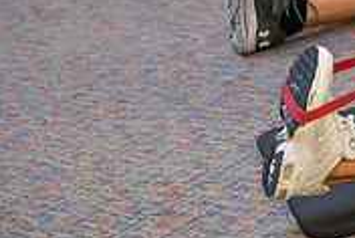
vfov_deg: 7.9
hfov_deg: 11.5
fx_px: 1689
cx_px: 516
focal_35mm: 171
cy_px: -104
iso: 1600
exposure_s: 1/160
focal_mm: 52
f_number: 3.2
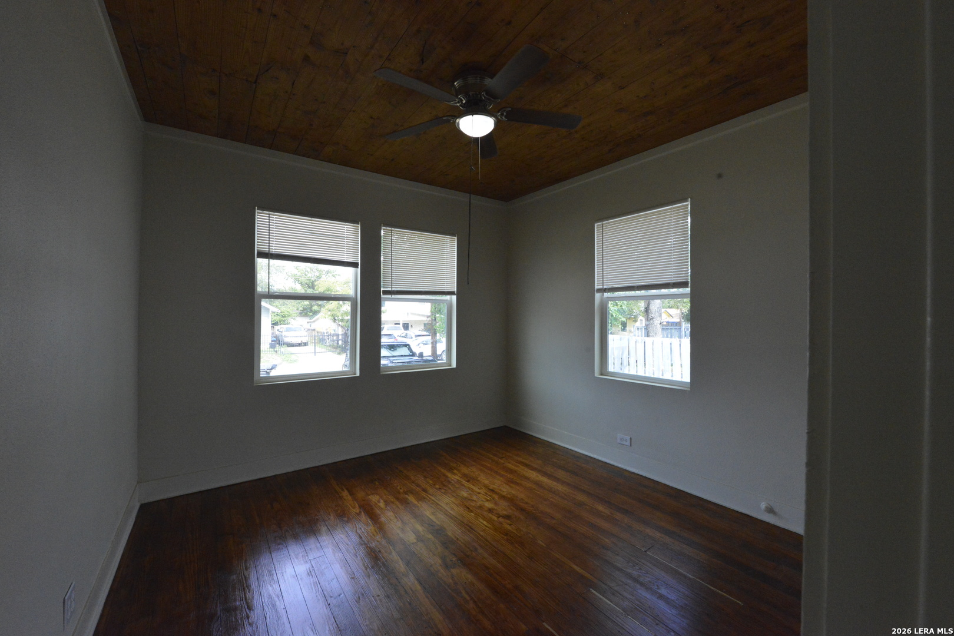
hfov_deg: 104.3
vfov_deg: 81.2
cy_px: 318
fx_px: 371
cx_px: 477
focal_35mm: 14
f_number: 11
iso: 6400
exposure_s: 1/500
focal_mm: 14
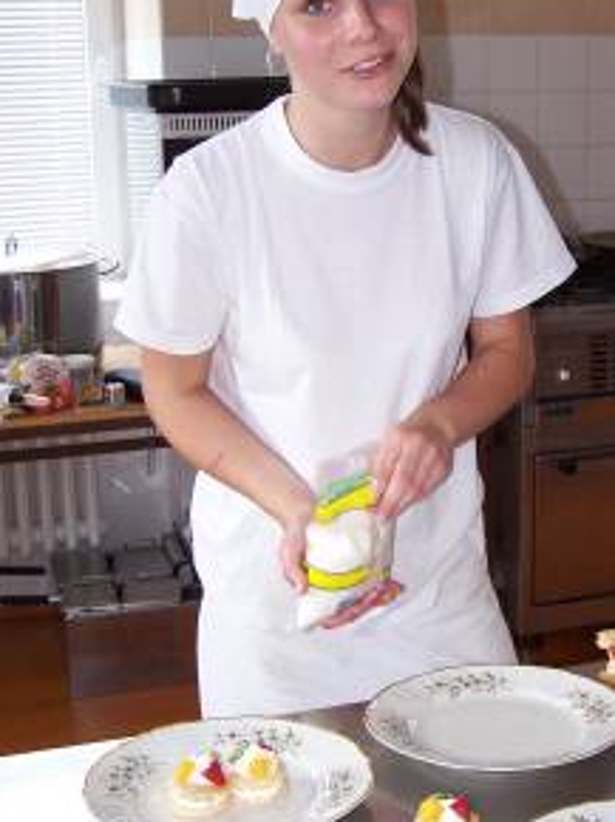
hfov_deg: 24.6
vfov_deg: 32.7
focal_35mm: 59
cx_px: 424
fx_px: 1400
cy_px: 428
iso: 80
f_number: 2.8
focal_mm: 6.3
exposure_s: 1/60
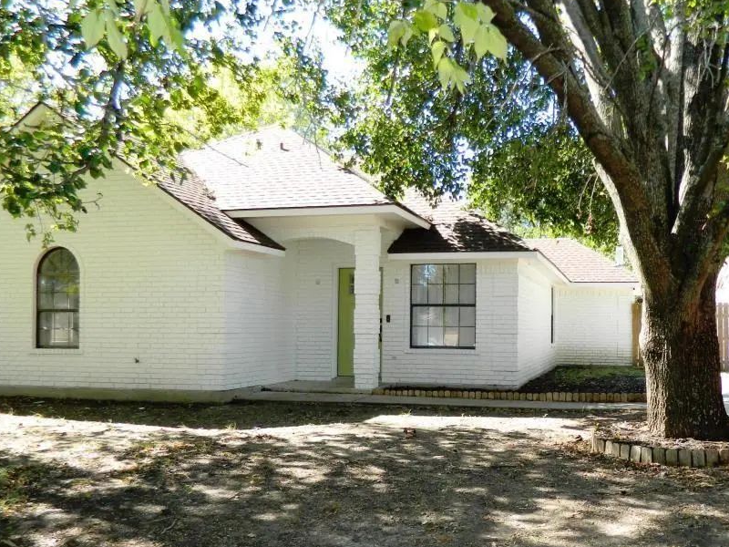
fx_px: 674
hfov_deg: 56.3
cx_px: 446
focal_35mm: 32
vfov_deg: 43.9
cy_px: 327
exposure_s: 1/160
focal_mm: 4.5
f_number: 3.1
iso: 110
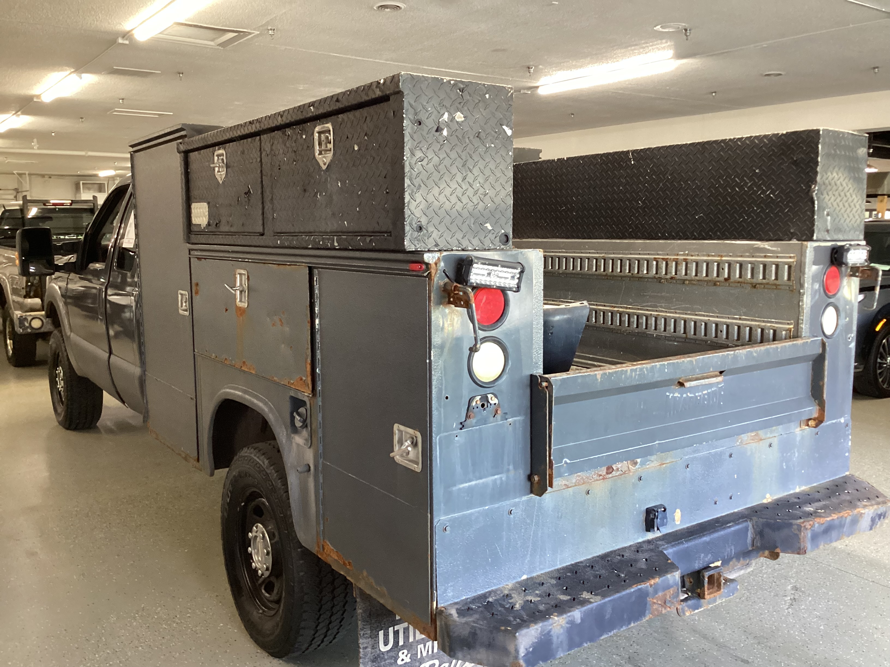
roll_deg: -0.6
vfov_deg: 45.4
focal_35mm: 31
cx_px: 445
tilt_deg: -9.0
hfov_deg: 58.4
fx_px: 797
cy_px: 334
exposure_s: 1/60
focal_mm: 3.3
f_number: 2.4
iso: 250
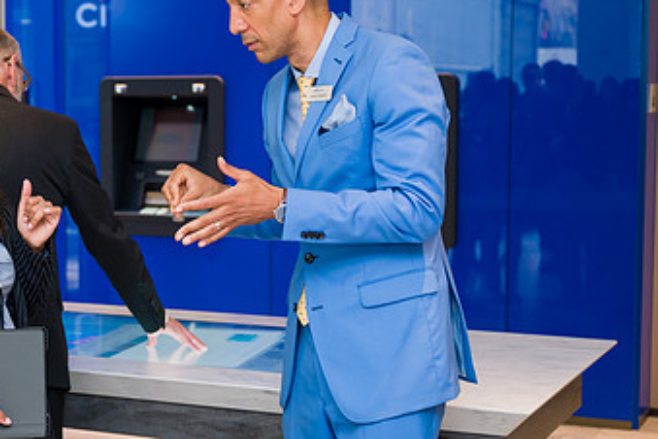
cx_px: 167
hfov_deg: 26.3
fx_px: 1389
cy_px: 214
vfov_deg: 17.9
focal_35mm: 76
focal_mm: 43
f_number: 3.2
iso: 640
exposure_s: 1/200
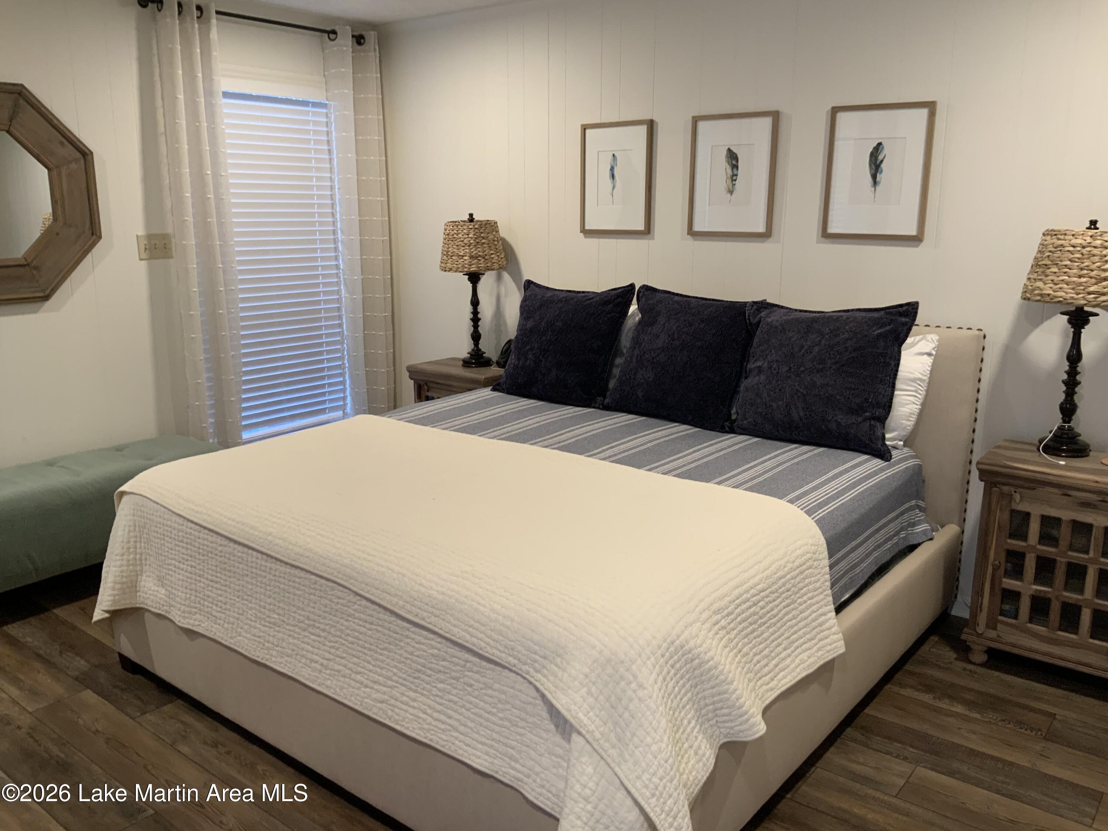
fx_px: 928
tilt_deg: -12.5
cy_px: 416
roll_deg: +0.2
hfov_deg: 61.7
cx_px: 554
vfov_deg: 48.2
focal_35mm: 29
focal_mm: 3
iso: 125
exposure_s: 1/60
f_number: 1.8
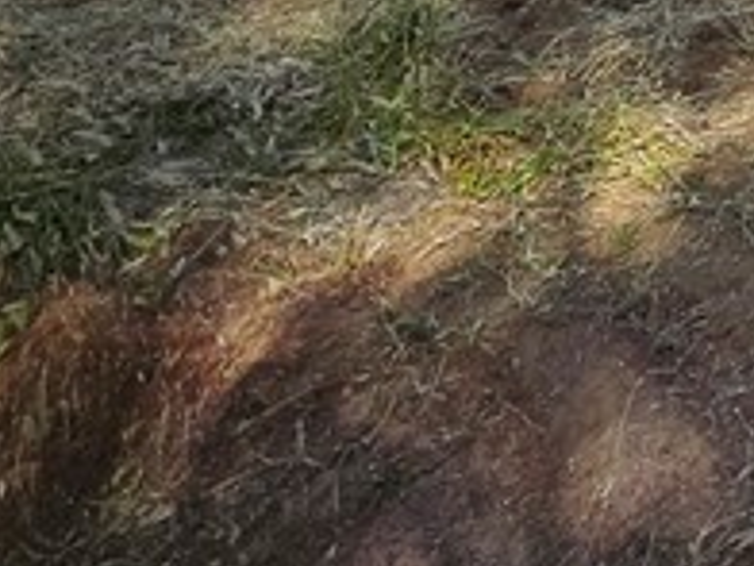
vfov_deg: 15.1
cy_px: -716
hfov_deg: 20.8
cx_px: 1323
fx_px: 1481
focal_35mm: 68
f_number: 2.2
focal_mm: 1.7
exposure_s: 1/1325
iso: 32
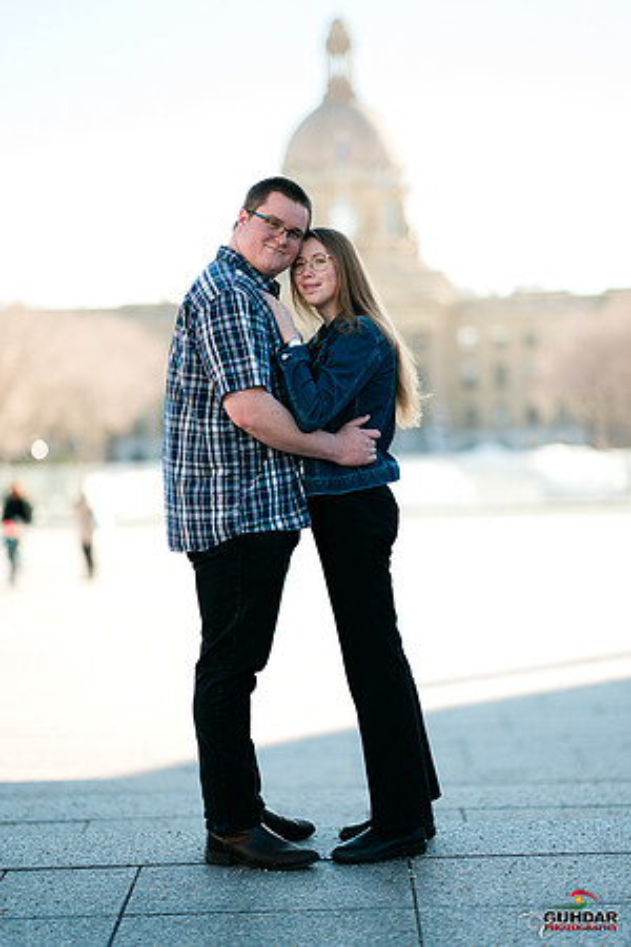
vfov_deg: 23.9
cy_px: 474
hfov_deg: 16.1
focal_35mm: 85
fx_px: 2235
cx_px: 316
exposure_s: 1/1600
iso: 100
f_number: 1.4
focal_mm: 85
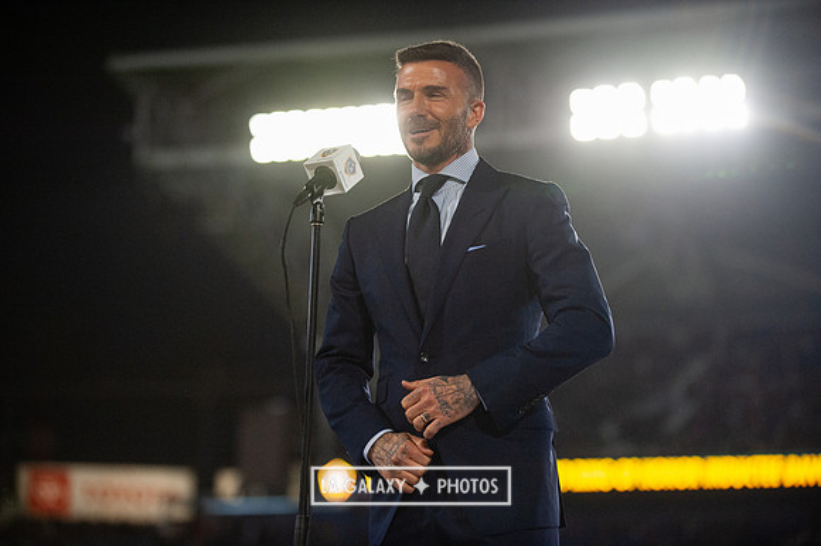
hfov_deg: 17.7
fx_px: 2644
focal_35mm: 116
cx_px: 410
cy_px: 273
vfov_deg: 11.8
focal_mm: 116
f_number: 2.8
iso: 3200
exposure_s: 1/3200
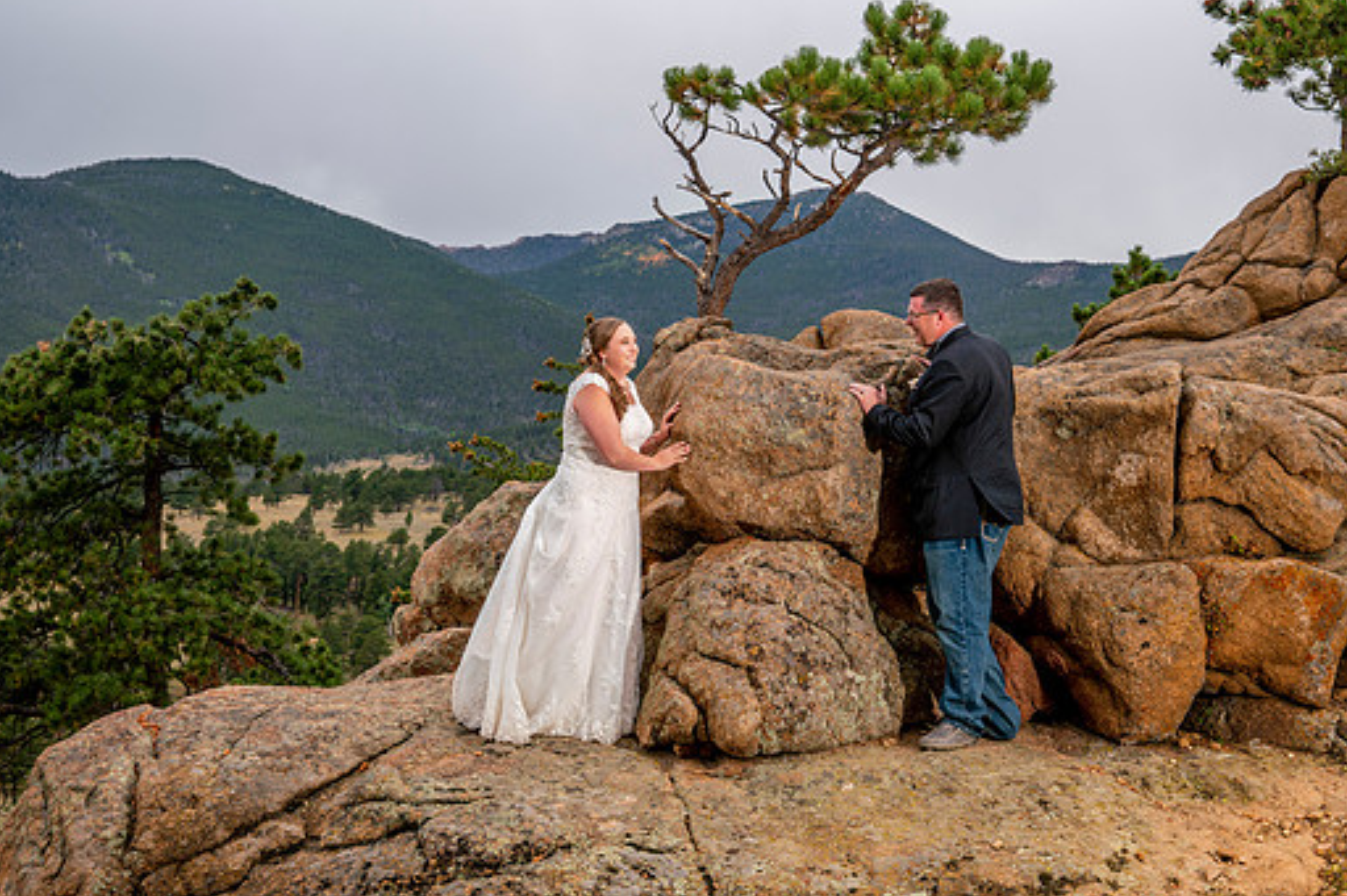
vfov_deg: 26.5
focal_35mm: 51
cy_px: 472
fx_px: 1908
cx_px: 747
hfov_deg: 38.8
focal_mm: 45
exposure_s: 1/60
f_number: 6.3
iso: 100
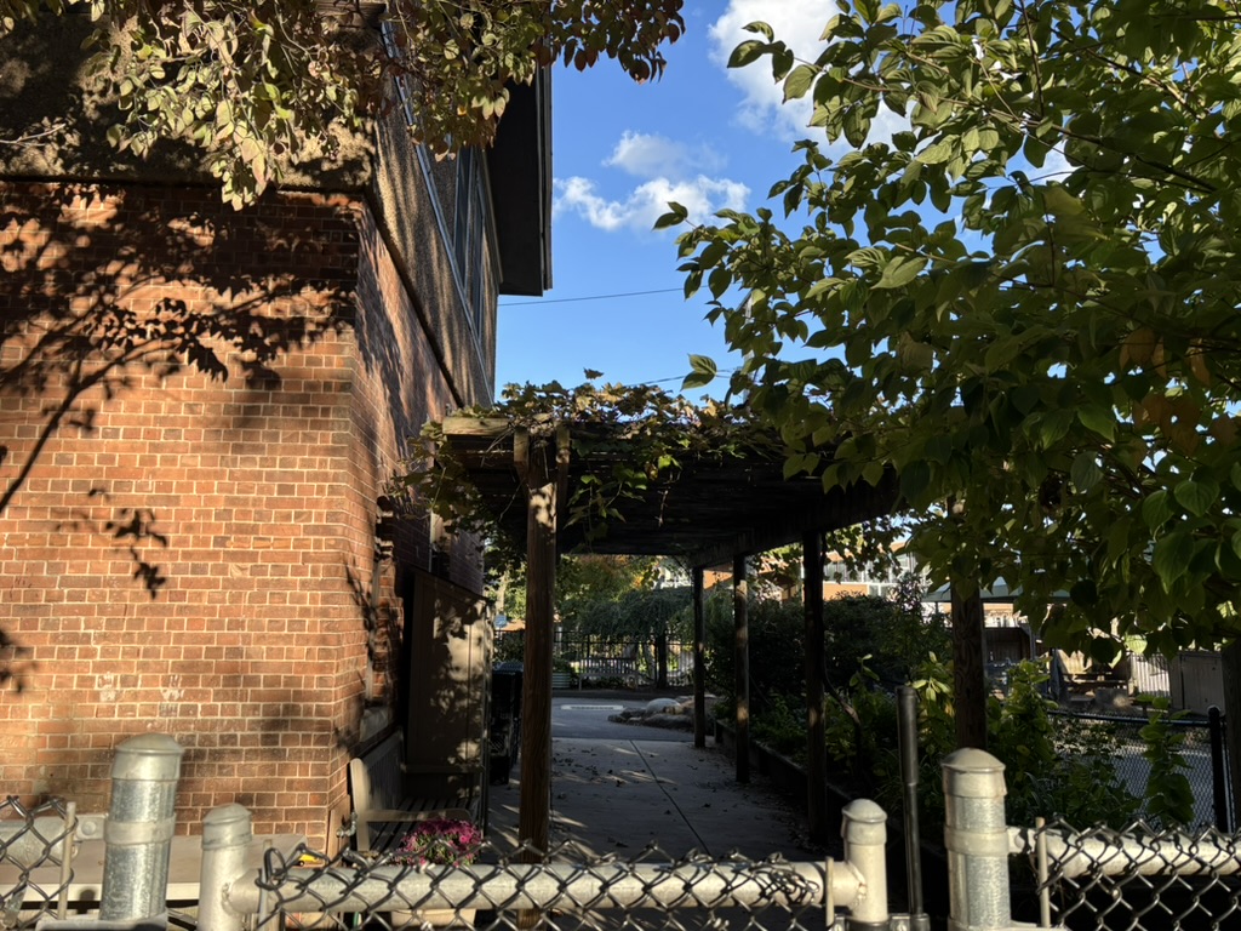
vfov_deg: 53.1
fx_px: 932
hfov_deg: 67.3
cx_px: 620
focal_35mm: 26
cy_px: 466
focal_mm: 5.96
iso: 50
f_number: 1.6
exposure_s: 1/978
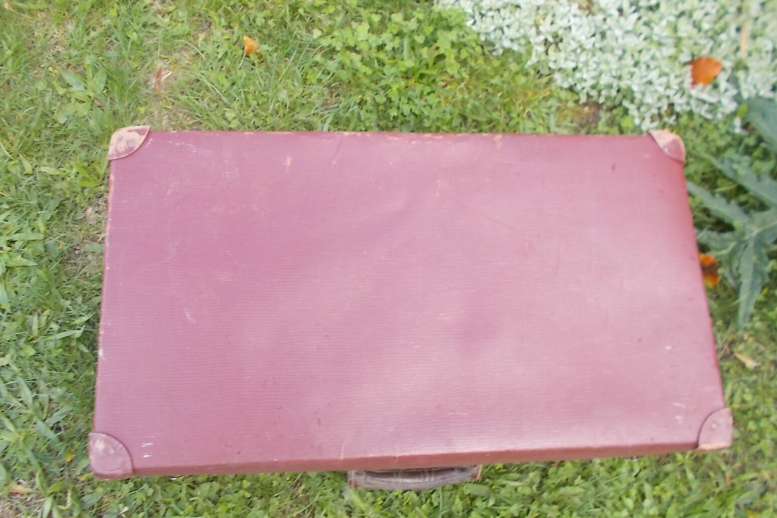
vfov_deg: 46.3
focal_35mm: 28
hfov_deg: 65.5
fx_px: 604
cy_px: 285
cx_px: 398
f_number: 3.2
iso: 80
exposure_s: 1/40
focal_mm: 4.6
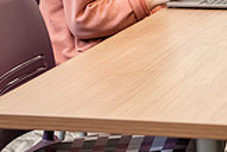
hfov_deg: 11.0
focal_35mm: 185
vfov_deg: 7.3
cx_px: 244
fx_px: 1168
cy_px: -90
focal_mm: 52
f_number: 3.2
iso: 1000
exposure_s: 1/200
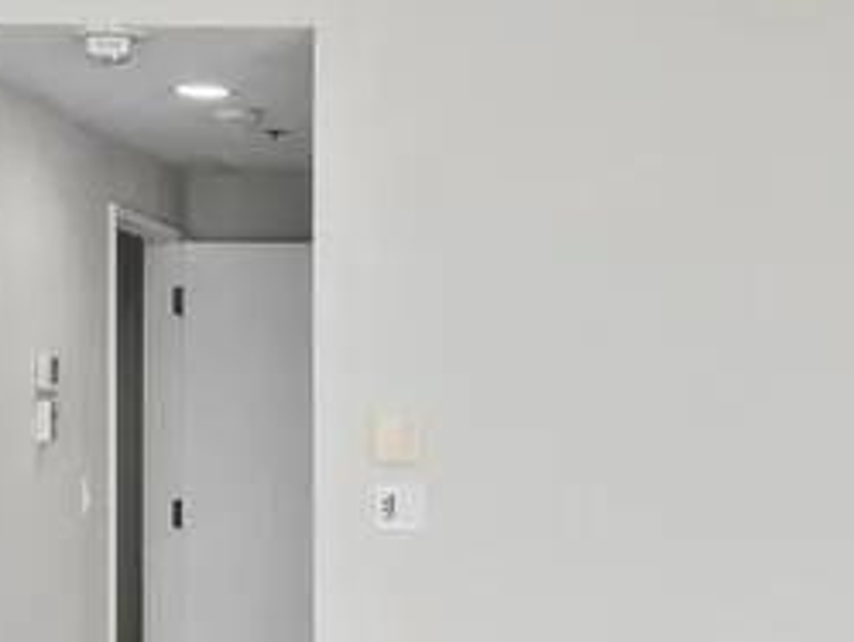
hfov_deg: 20.9
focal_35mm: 90
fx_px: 2221
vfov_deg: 16.3
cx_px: 878
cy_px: 512
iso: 400
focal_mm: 7
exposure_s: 1/15
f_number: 11
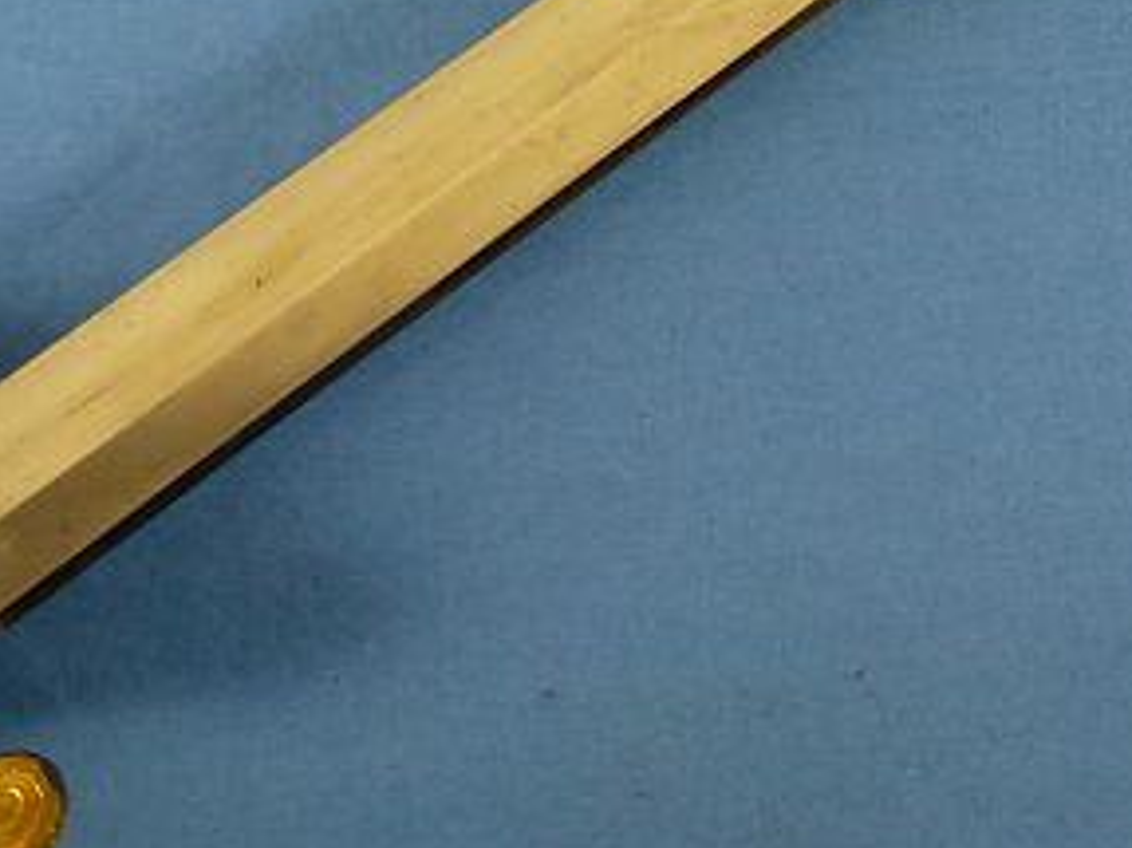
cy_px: -197
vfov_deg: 20.4
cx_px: 1128
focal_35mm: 67
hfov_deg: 27.4
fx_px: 2190
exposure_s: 1/60
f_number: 3.3
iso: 125
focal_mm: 4.3
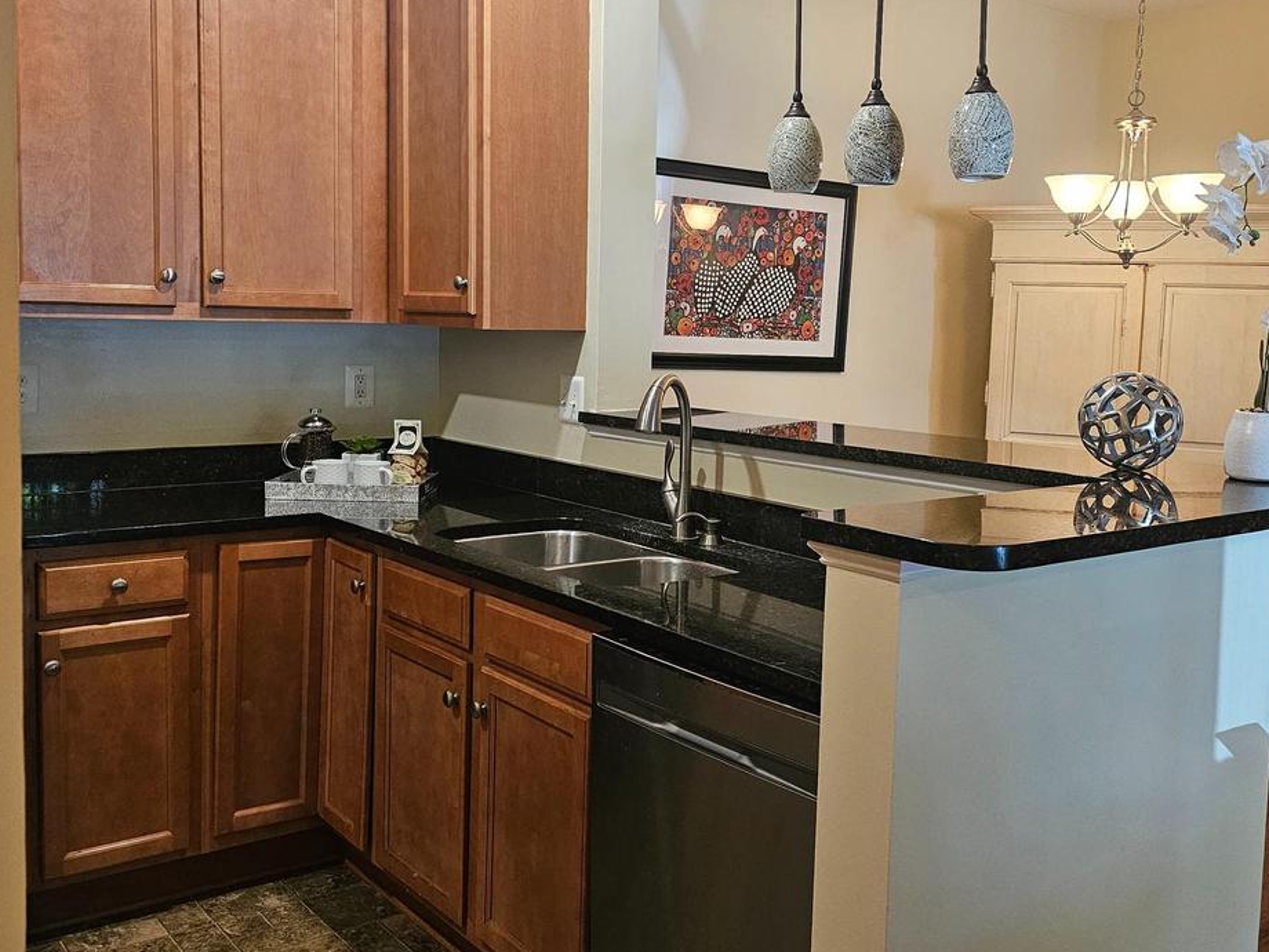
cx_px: 663
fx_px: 1320
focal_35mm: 36
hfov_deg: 51.3
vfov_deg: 39.6
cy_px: 415
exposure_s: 1/120
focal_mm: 6.3
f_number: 1.7
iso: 640
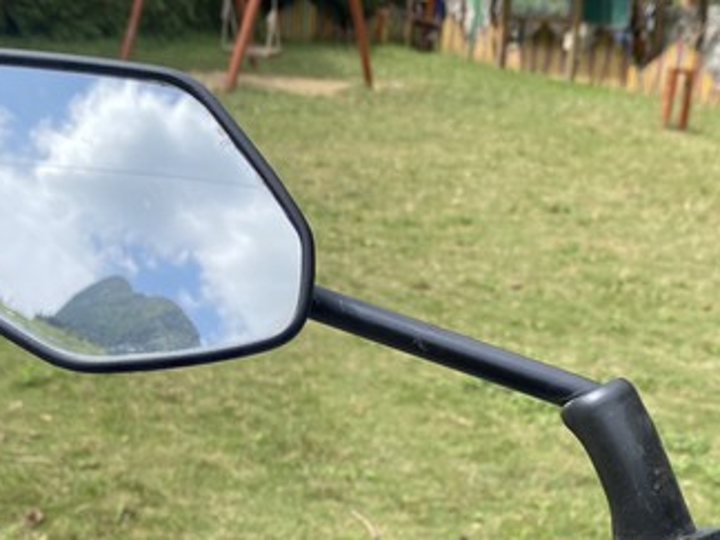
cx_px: 400
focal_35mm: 53
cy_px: 441
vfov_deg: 26.9
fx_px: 1102
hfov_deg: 36.1
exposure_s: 1/1447
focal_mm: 4.25
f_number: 1.8
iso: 32
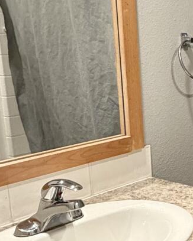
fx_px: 479
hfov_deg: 17.9
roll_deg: -1.5
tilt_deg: -10.5
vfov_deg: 28.3
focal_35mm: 67
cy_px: 119
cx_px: 353
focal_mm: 2.22
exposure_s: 1/60
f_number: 2.2
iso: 320
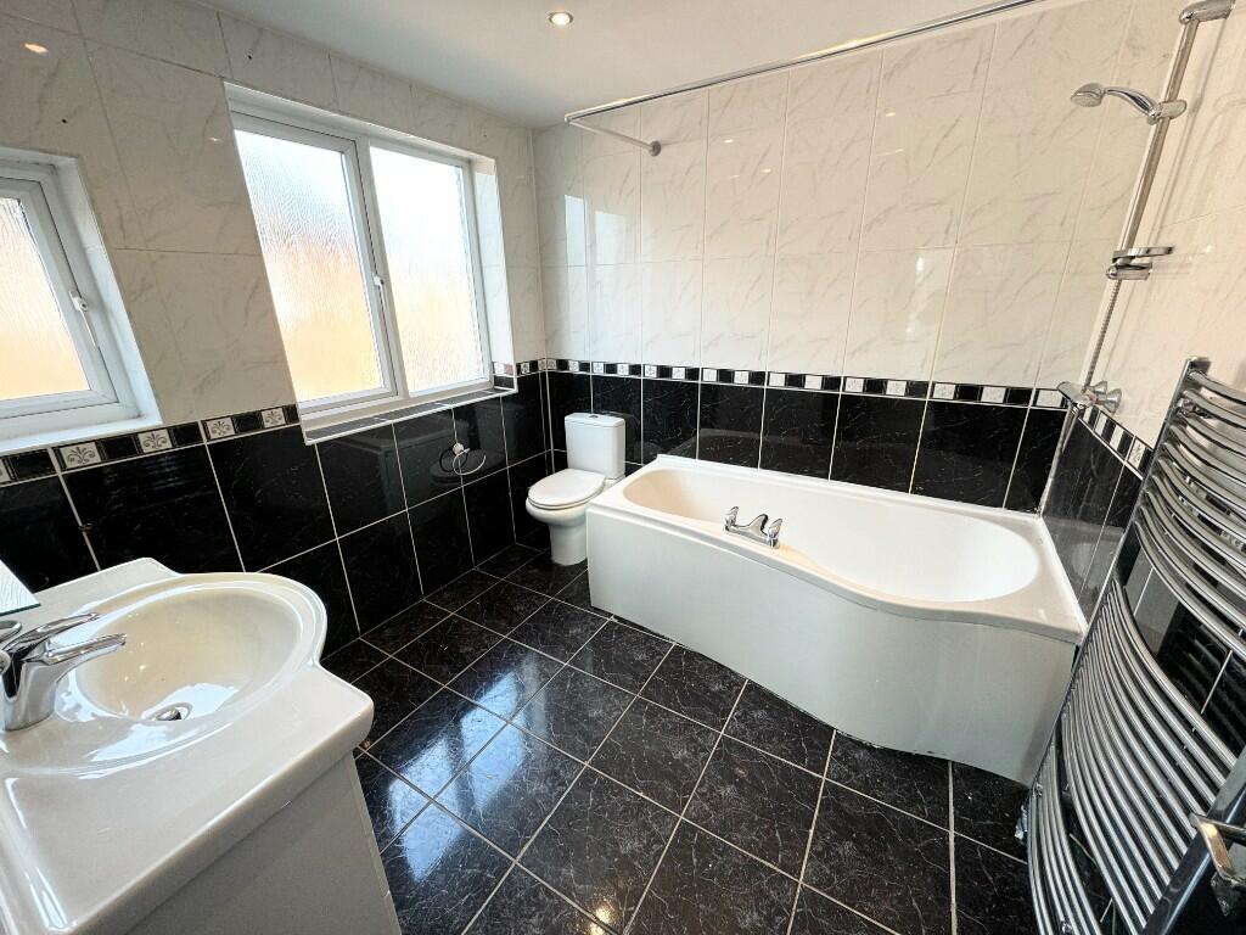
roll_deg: +1.1
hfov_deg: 102.1
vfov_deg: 85.7
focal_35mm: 14
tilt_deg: -19.3
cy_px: 468
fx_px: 504
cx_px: 623
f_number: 2.2
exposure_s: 1/100
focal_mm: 2.22
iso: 80
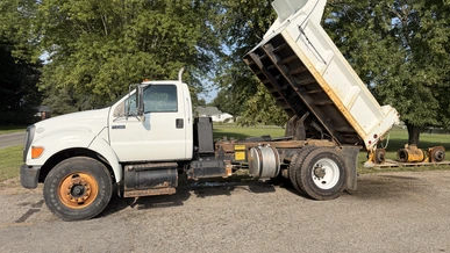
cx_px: 231
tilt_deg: +0.6
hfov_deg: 69.8
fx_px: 322
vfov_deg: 42.9
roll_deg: -0.1
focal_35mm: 27
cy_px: 118
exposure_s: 1/4673
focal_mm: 6.76
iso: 80
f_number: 1.78
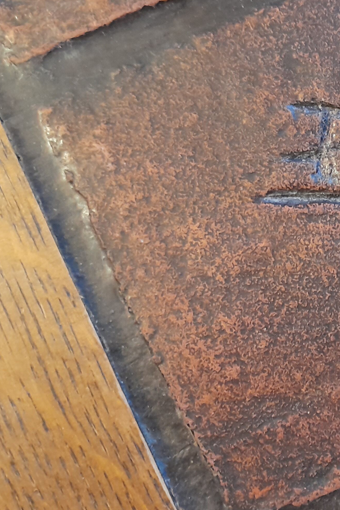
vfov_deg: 37.5
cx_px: 439
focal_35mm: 53
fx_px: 751
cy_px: 234
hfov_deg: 22.8
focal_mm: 4.6
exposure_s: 1/20
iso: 800
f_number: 2
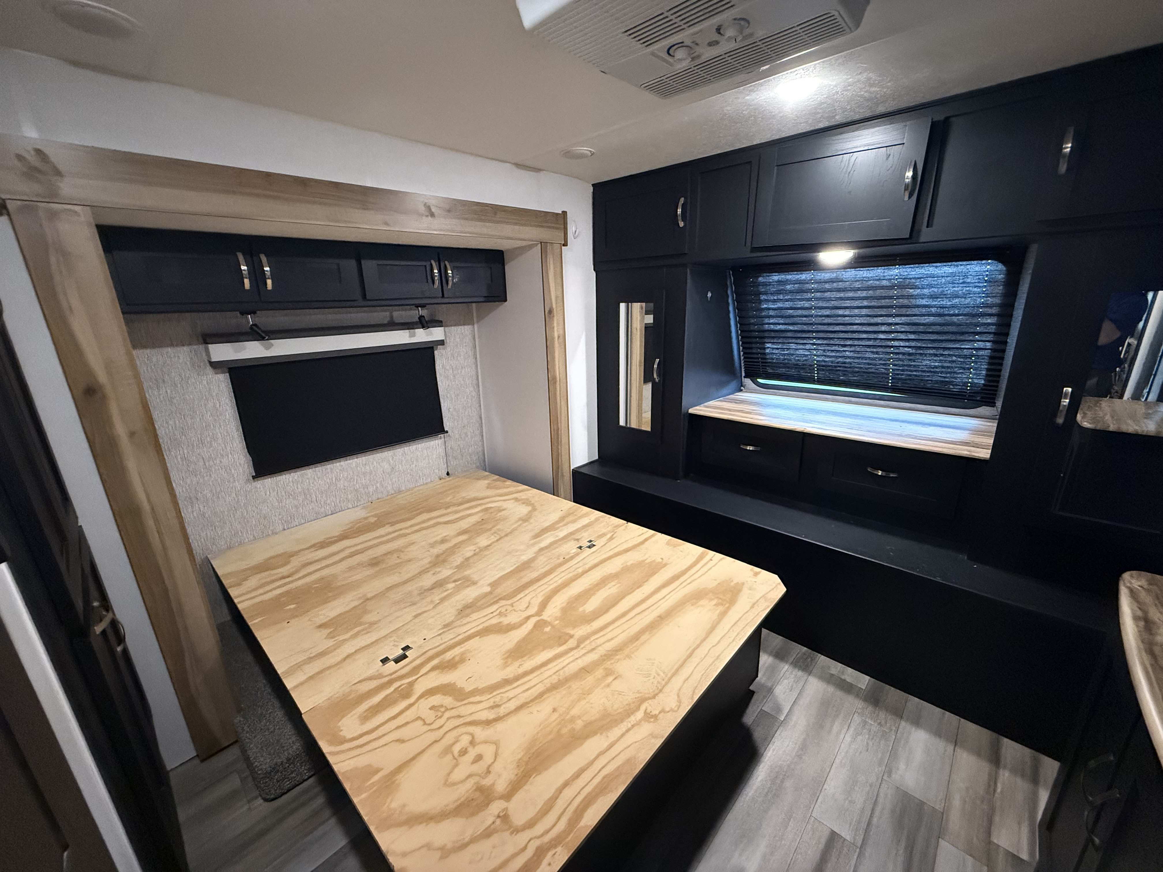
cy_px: 436
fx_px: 470
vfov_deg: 85.7
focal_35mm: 14
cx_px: 582
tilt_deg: -16.1
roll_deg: +0.8
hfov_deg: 102.1
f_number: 2.2
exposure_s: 1/60
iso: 1000
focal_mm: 2.22
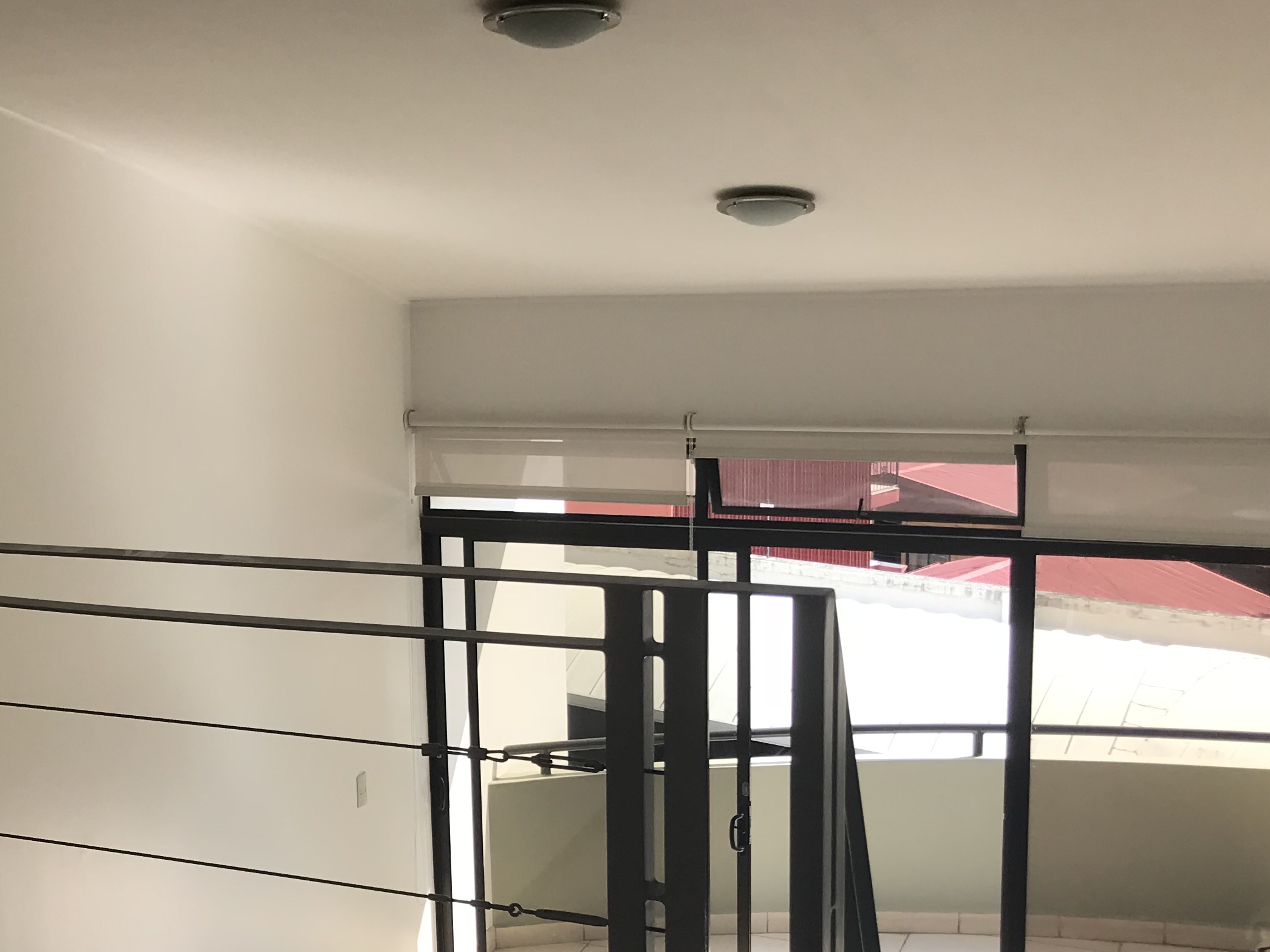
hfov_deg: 33.6
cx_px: 123
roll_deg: +2.8
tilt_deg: -10.6
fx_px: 1981
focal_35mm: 54
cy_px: 577
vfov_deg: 27.0
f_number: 1.8
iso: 20
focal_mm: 3.99
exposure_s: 1/651
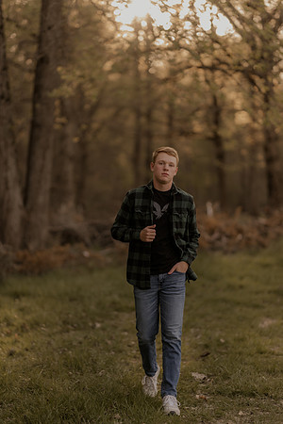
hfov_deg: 16.1
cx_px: 142
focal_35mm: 85
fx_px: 1002
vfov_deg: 23.9
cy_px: 212
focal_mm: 85
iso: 250
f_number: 1.4
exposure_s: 1/1000
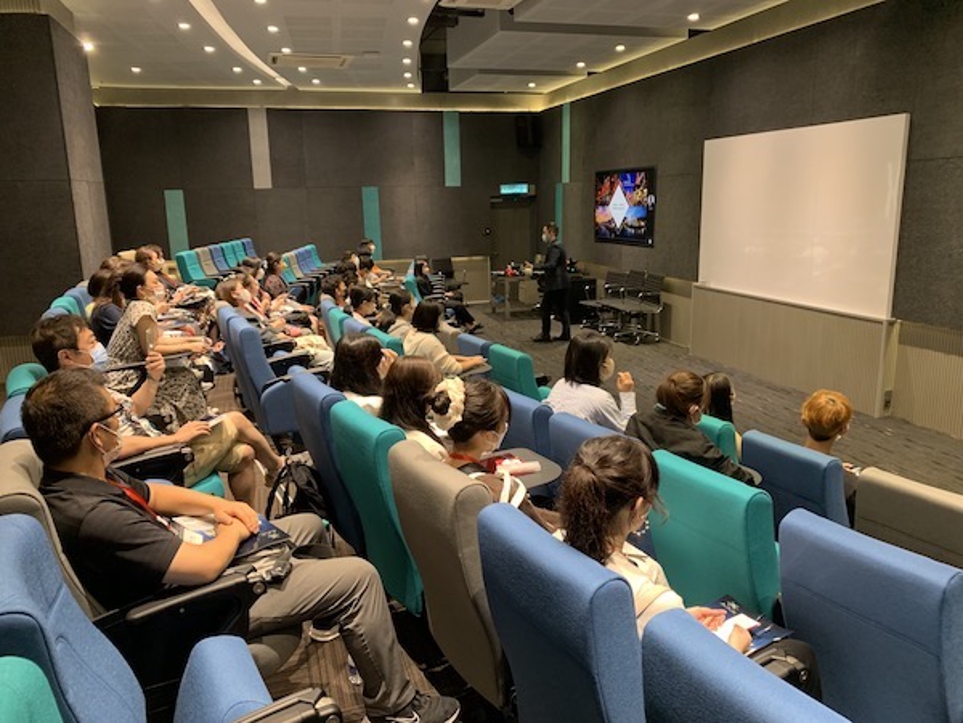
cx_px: 482
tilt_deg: -11.2
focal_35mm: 26
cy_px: 362
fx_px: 723
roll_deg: +1.3
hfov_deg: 67.3
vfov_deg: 53.1
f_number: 1.8
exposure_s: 1/50
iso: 160
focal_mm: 4.25
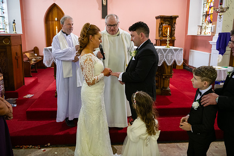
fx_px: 208
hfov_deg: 58.7
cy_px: 78
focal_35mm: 32
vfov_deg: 41.1
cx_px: 117
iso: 1250
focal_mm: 32
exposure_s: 1/160
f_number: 3.5
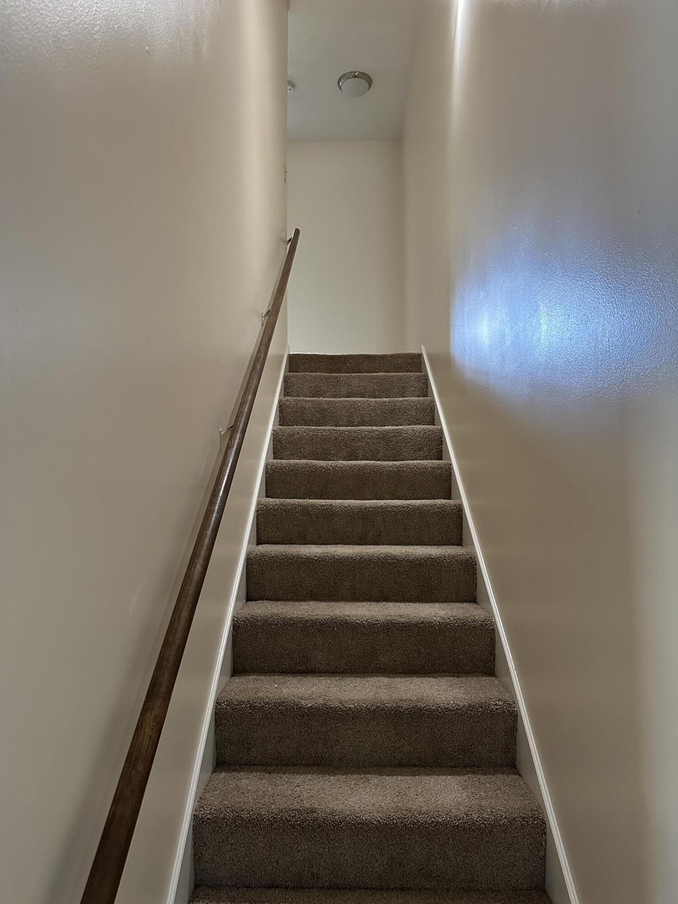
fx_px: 627
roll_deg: +0.2
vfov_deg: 71.6
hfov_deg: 56.8
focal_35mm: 24
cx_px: 339
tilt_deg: +6.3
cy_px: 452
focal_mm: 6.86
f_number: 1.78
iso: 640
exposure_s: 1/60
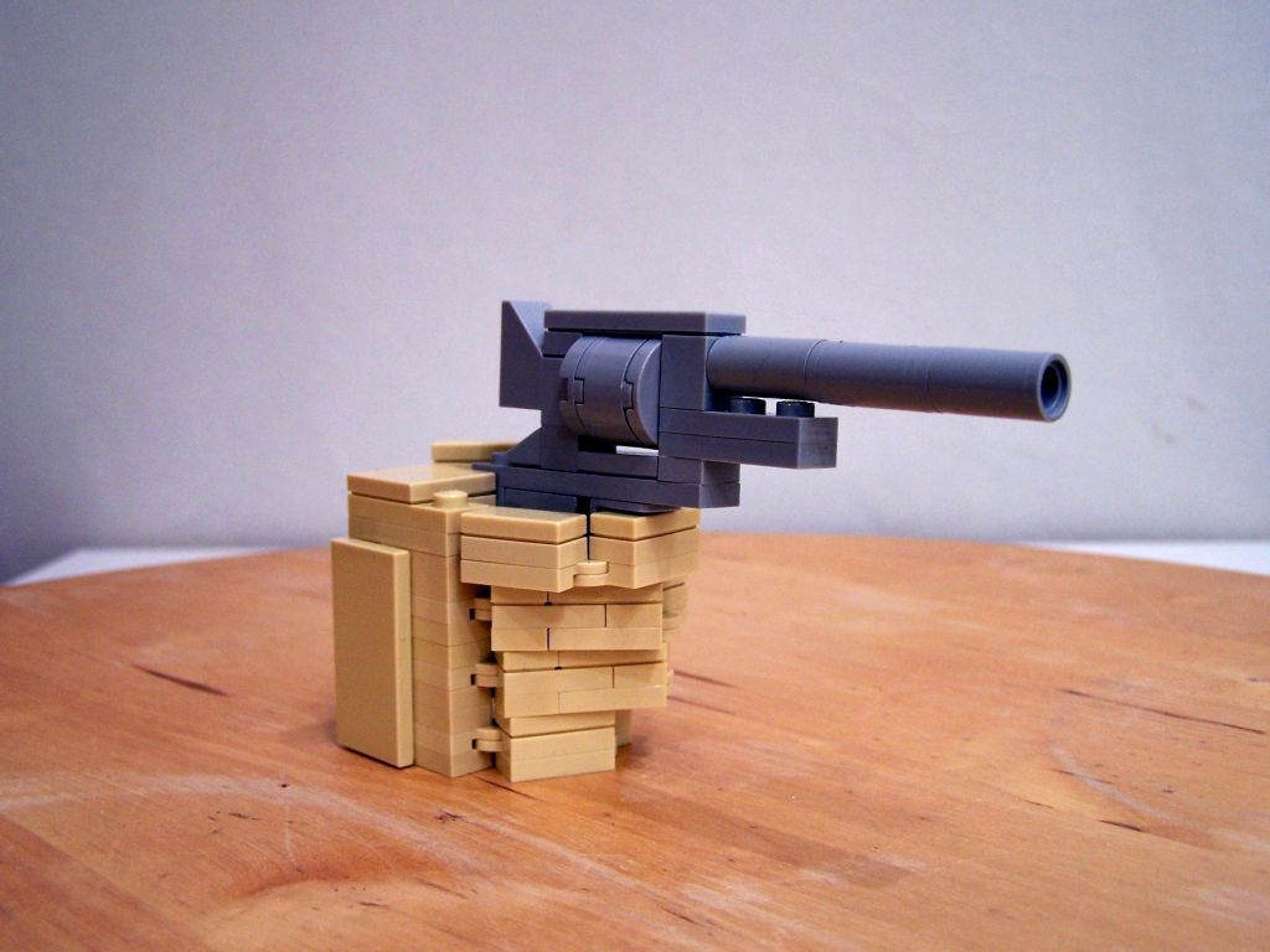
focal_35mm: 40
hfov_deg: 46.8
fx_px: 1468
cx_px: 635
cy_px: 476
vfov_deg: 36.0
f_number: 2.8
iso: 80
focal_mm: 6.7
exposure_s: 1/4
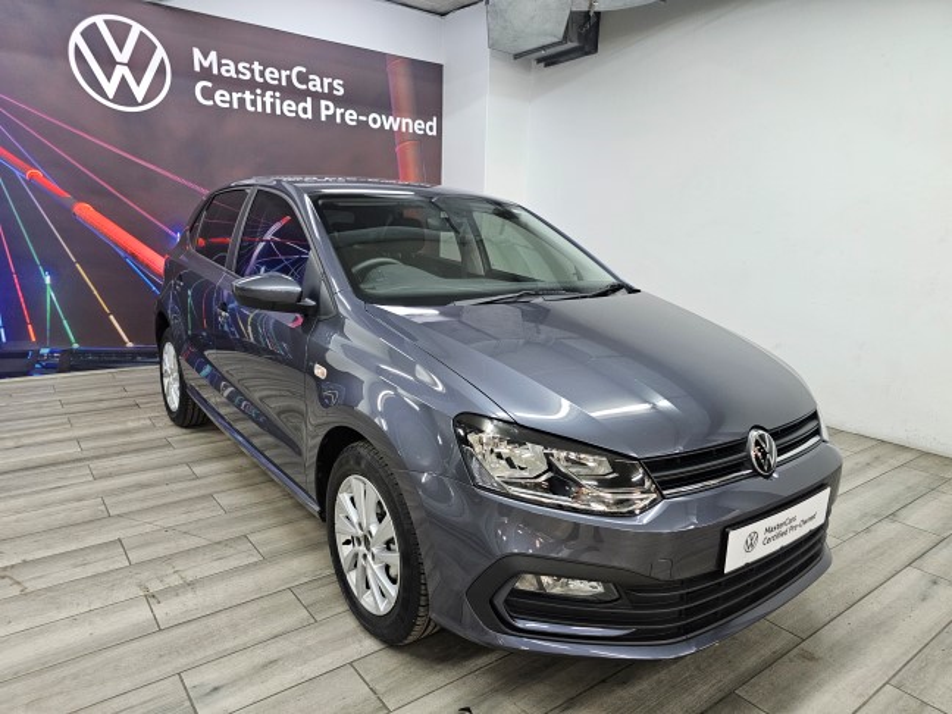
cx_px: 476
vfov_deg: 58.9
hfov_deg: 73.9
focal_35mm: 23
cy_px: 357
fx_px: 633
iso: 500
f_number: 1.7
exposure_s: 1/100
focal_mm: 6.3
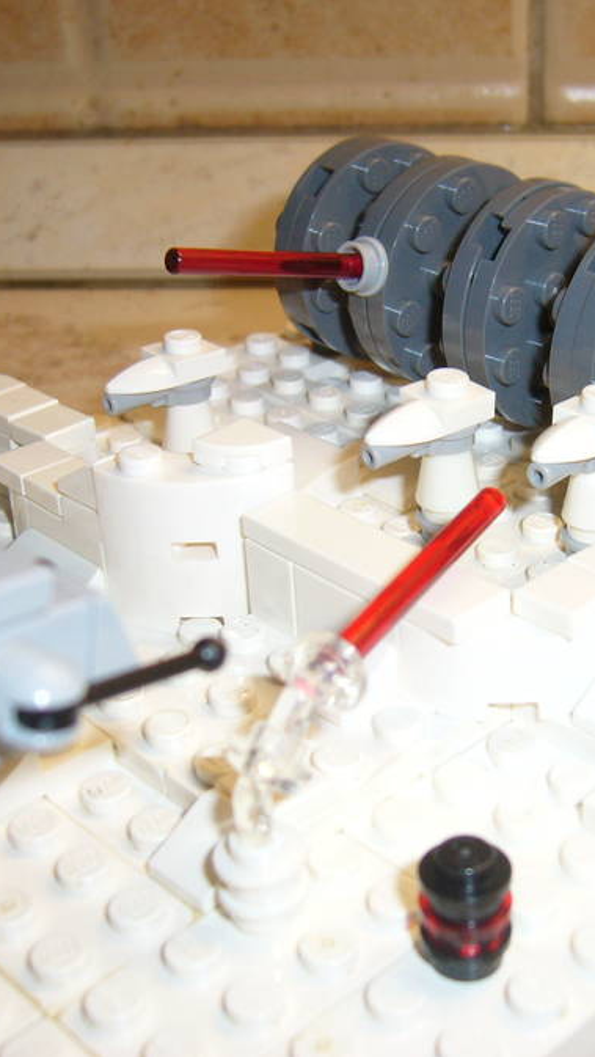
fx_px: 1429
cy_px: 528
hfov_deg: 23.3
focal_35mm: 51
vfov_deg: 40.6
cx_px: 438
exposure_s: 1/30
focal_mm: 5.8
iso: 100
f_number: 2.8
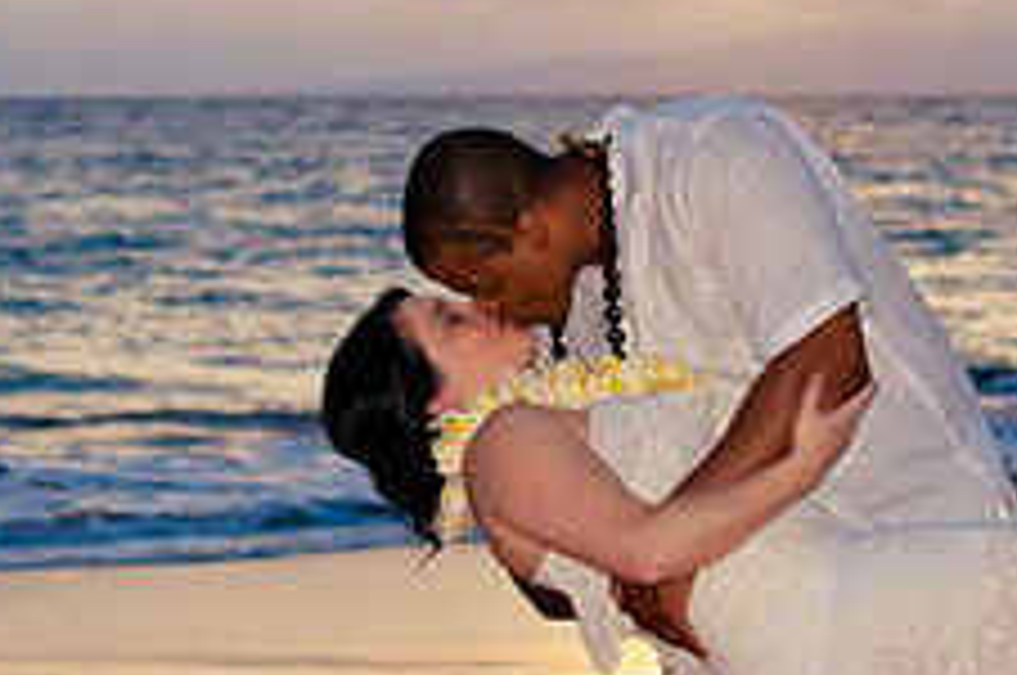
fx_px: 3047
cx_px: 738
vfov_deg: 12.6
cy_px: 484
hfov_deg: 18.8
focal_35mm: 108
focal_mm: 28
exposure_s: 1/2500
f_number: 2.8
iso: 500
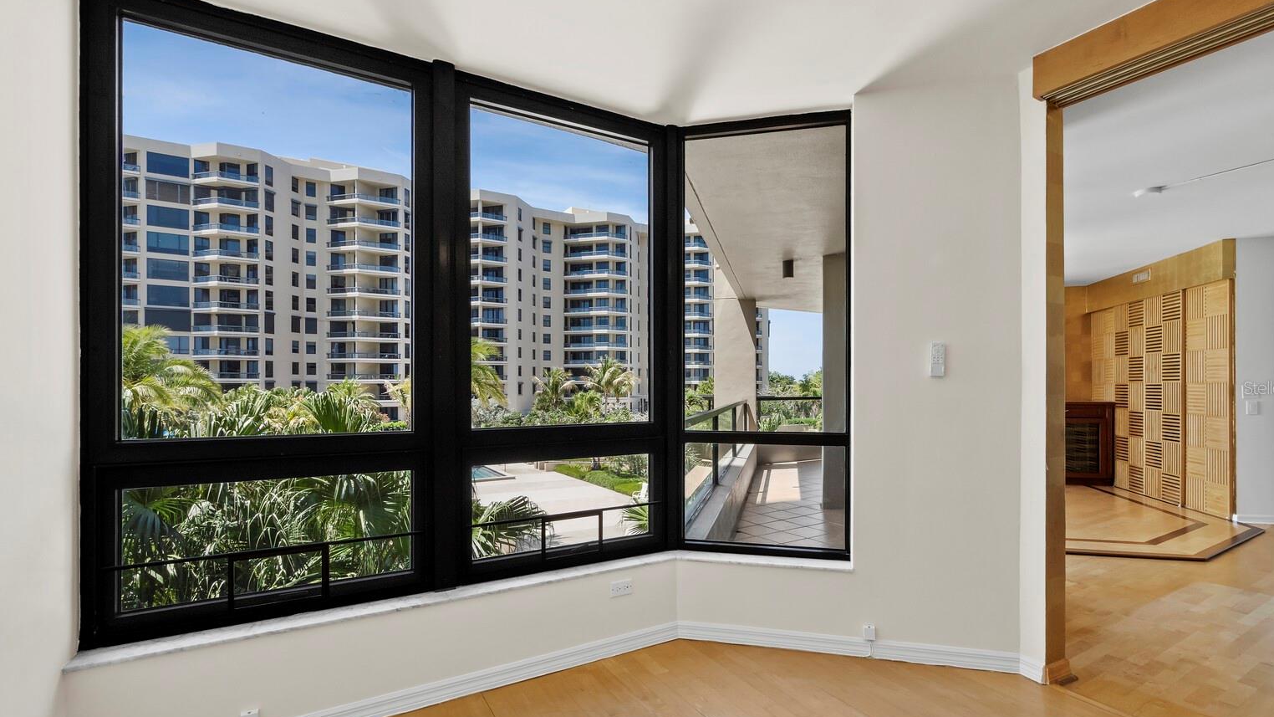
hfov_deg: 99.3
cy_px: 387
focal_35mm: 16
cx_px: 655
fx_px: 540
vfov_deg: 67.0
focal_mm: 7
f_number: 10
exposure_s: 1/15
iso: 400
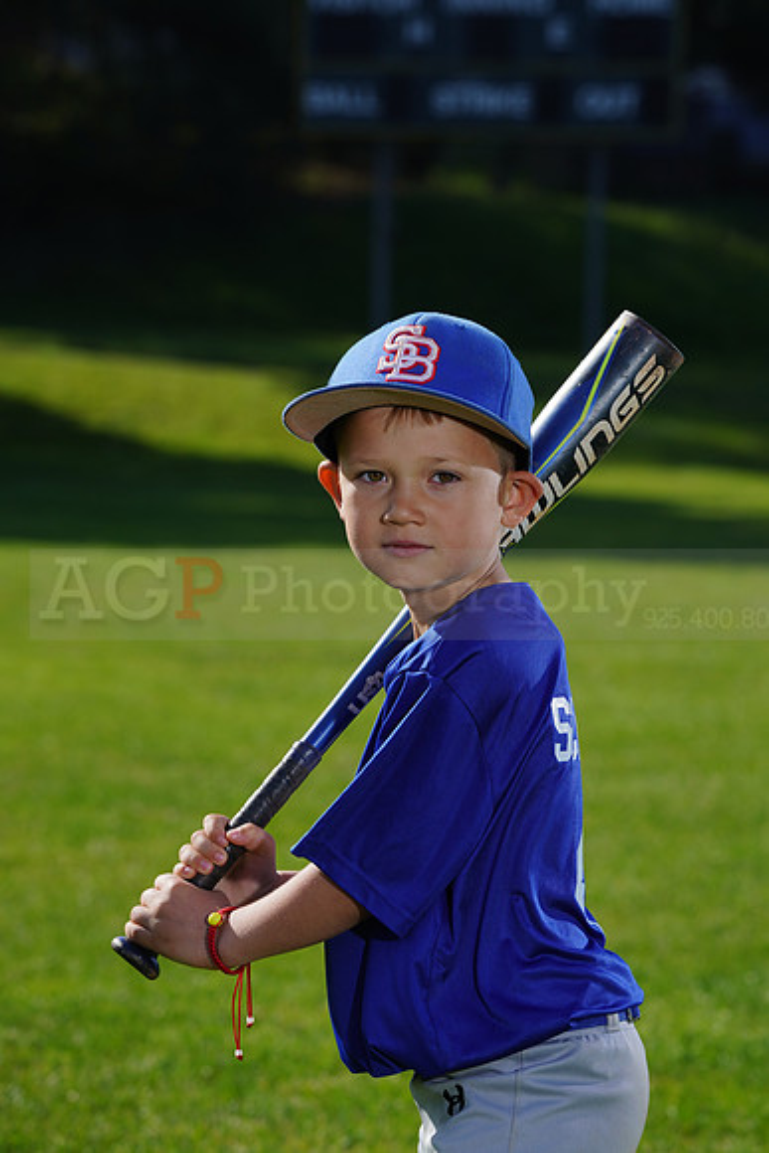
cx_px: 384
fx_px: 5860
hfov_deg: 7.5
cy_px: 576
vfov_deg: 11.2
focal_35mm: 183
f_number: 10
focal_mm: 183
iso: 100
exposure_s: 1/250
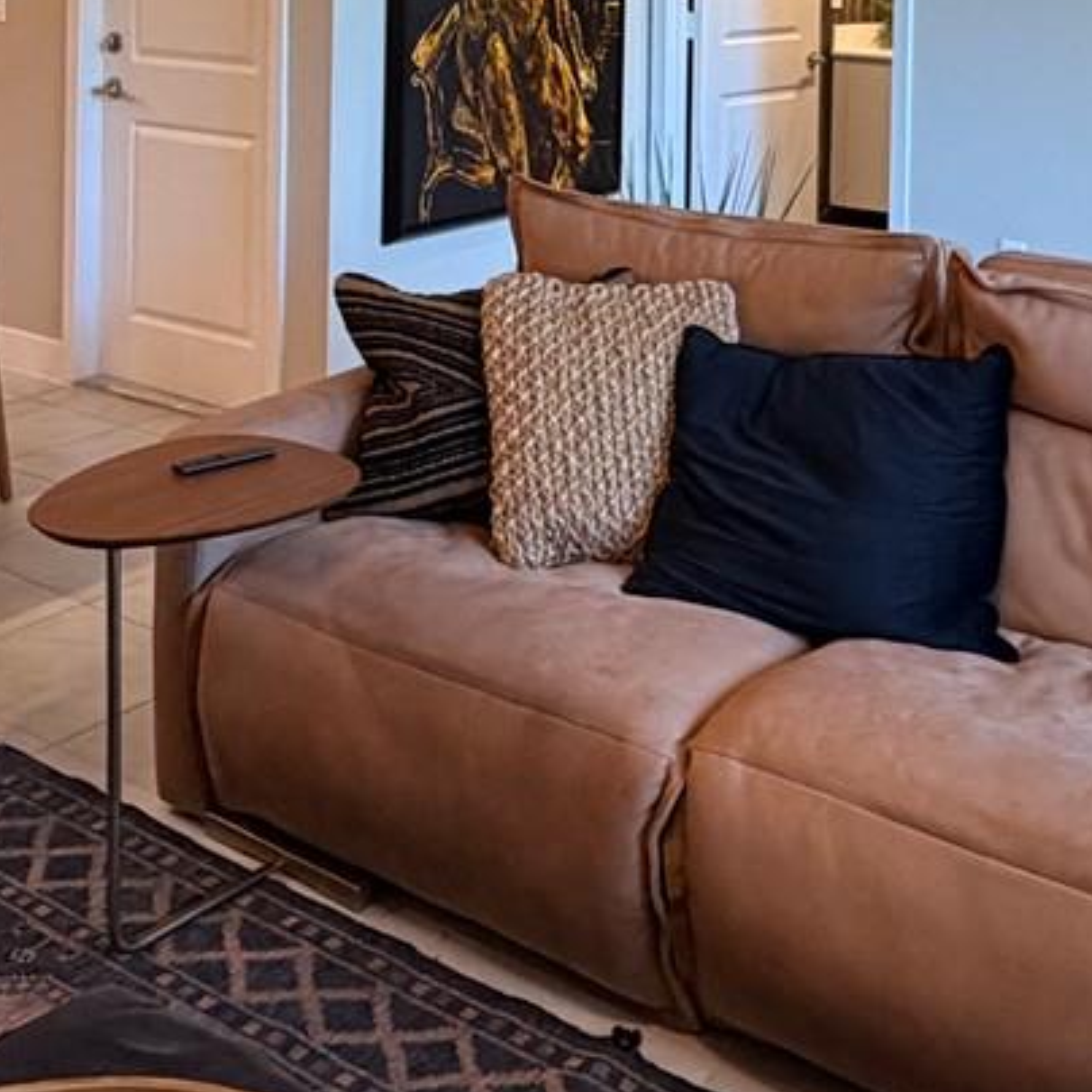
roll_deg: -0.5
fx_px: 1749
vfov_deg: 31.1
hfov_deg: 34.7
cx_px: 503
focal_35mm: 49
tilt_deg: +0.0
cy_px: -86
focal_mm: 2.22
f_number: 2.2
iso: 250
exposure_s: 1/60
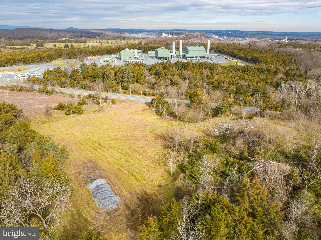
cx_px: 160
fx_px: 222
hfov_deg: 71.6
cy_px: 120
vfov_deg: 56.8
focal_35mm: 24
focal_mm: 12.29
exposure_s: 1/800
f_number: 2.8
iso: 100
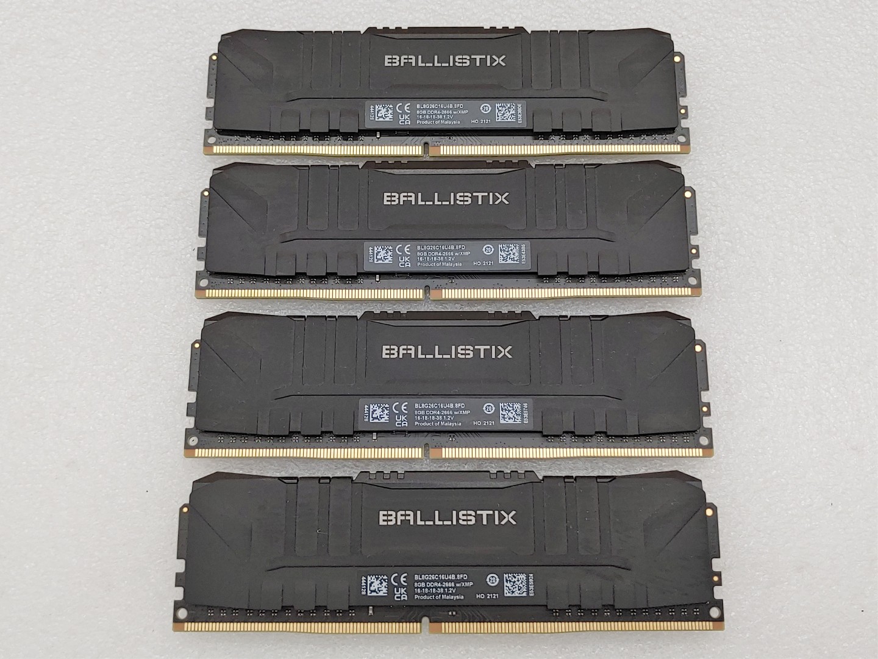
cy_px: 330
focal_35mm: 39
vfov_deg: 36.8
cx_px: 439
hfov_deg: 47.9
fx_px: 989
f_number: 1.8
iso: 50
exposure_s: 1/120
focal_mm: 4.36
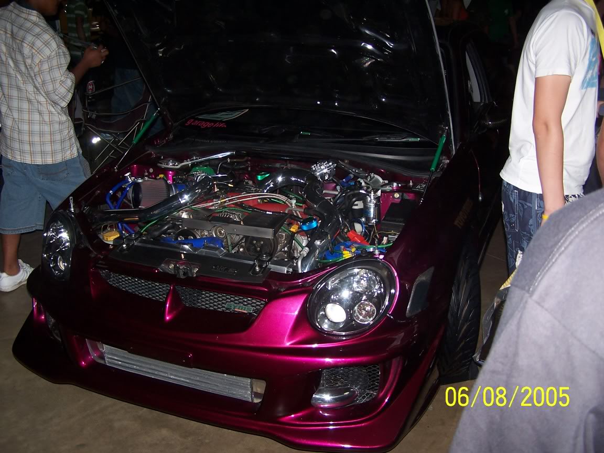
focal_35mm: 38
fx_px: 663
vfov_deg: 37.7
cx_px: 302
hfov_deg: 49.0
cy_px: 226
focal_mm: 6.3
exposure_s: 1/60
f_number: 2.8
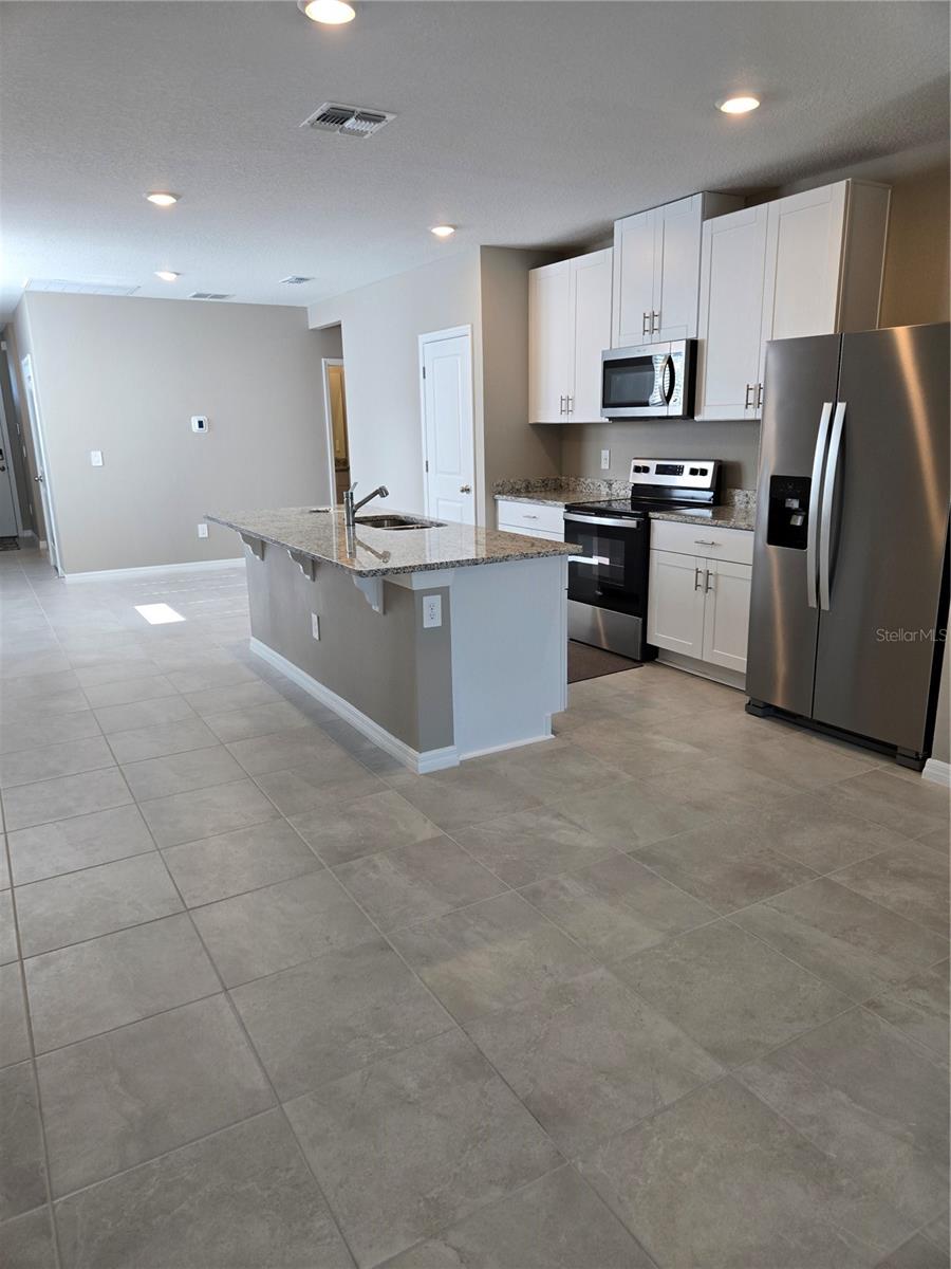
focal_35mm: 23
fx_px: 843
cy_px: 634
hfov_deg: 58.9
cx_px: 476
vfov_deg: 73.9
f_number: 1.8
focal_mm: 5.4
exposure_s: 1/120
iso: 100
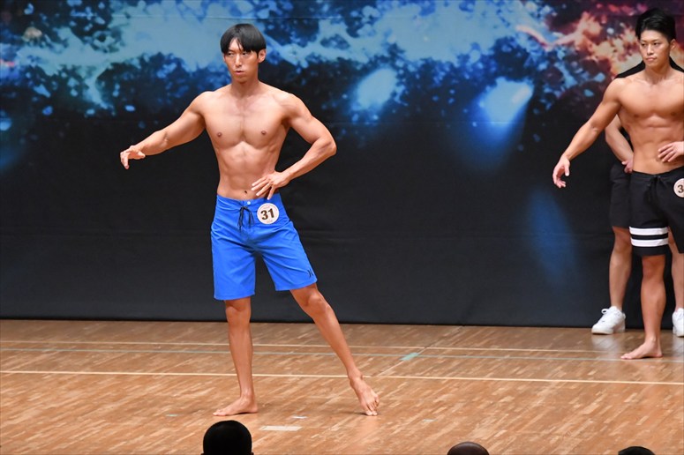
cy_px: 228
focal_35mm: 270
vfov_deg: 5.1
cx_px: 342
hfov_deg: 7.6
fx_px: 5128
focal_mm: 180
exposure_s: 1/400
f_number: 5.6
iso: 8000
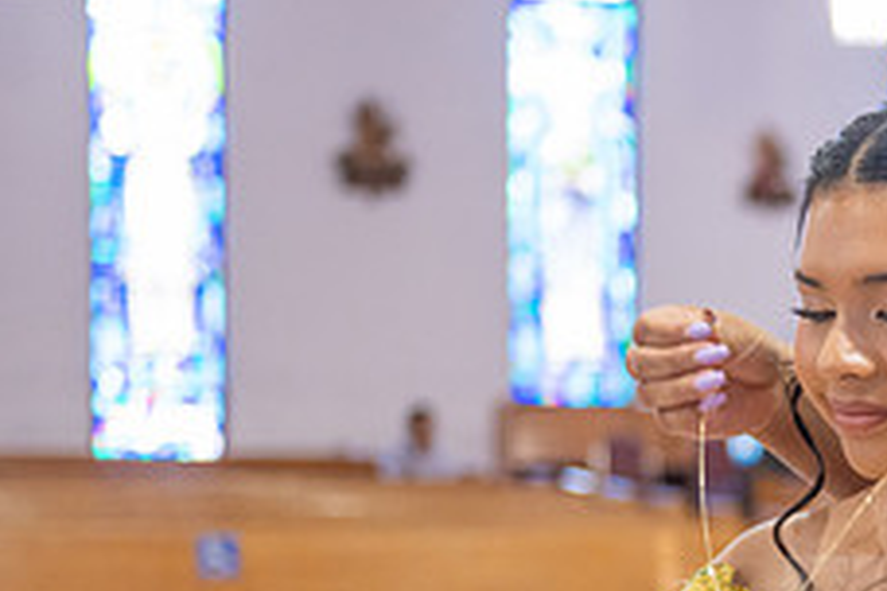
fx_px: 3129
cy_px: 647
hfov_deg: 15.4
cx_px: 1124
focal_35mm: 127
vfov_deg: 10.7
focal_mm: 50
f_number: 2.8
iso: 1600
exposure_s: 1/125
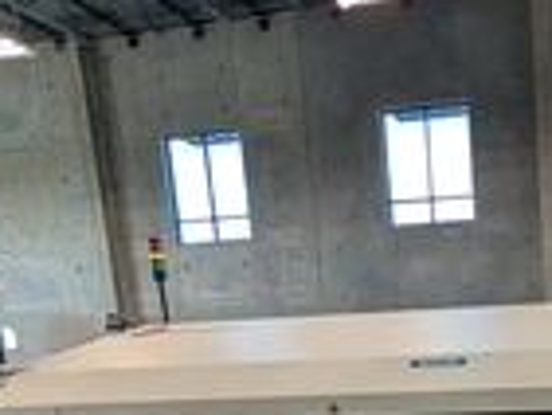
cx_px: 556
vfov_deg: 36.7
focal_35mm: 34
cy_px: 433
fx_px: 543
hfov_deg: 45.3
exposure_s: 1/105
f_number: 1.7
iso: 54
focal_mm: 2.02
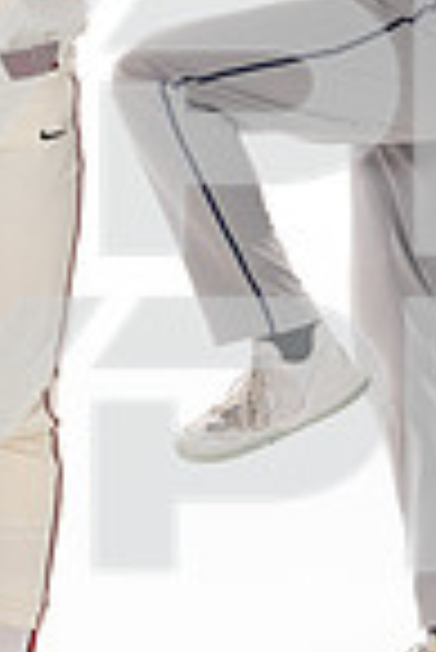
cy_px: 121
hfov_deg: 8.7
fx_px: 2863
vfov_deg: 12.9
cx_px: 49
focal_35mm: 158
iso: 400
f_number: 6.3
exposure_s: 1/250
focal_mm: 51
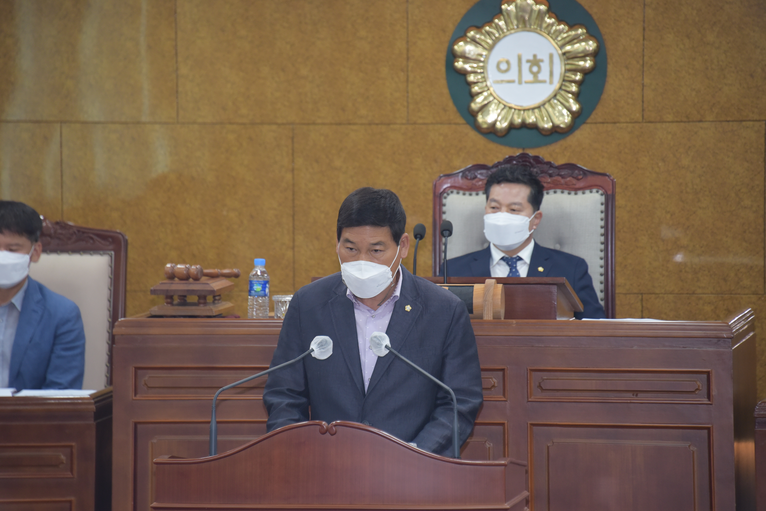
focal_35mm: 230
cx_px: 383
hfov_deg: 8.9
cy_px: 256
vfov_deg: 6.0
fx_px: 4896
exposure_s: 1/200
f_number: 5.6
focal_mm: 230
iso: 2000
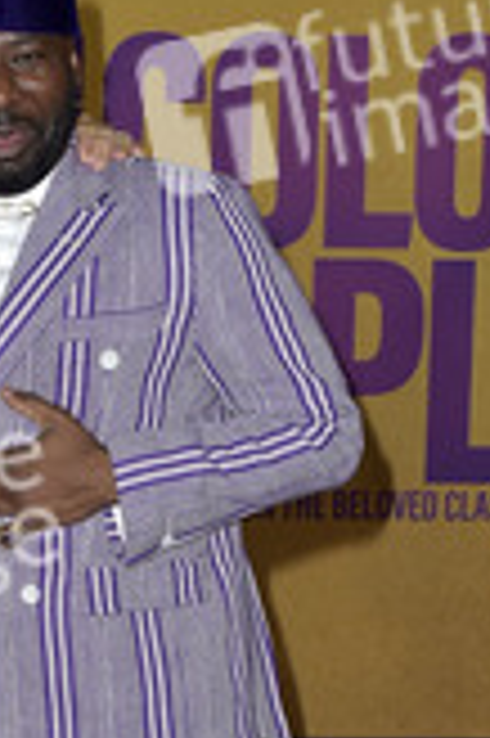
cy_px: 765
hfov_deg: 15.1
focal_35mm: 88
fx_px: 1800
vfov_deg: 22.1
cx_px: -38
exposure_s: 1/250
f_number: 6.3
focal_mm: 36
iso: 320
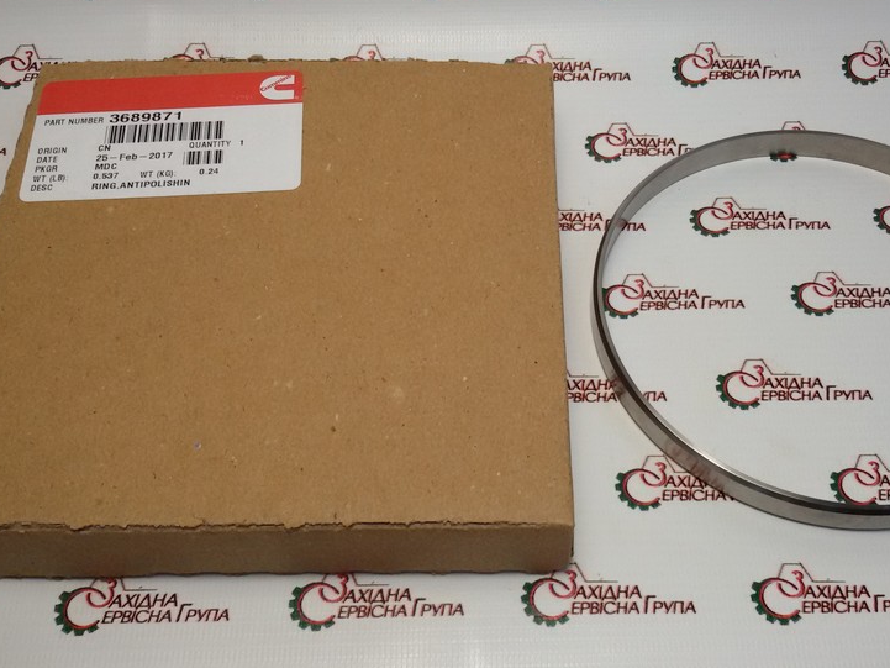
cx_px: 485
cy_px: 326
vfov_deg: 33.6
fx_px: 1106
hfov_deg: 43.8
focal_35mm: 43
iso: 64
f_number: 2.4
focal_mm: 2.93
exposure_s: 1/100
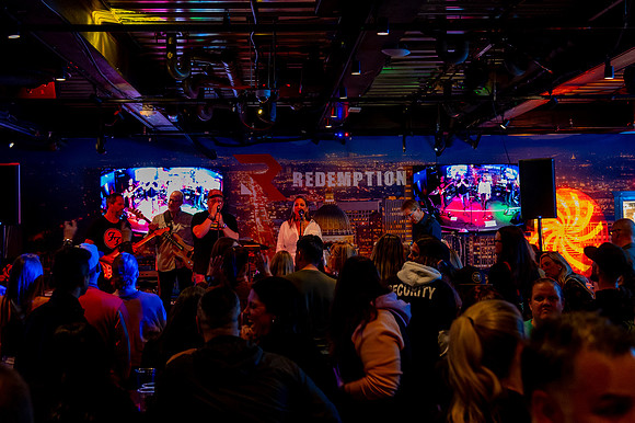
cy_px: 143
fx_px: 901
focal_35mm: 51
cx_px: 306
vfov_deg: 26.2
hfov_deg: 38.8
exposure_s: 1/30
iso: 6400
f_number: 4
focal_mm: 38
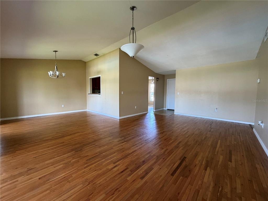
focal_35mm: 14
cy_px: 100
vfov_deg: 85.7
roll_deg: -1.1
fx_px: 108
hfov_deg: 102.1
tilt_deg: -4.3
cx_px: 134
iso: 320
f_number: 2.2
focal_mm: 2.22
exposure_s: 1/63
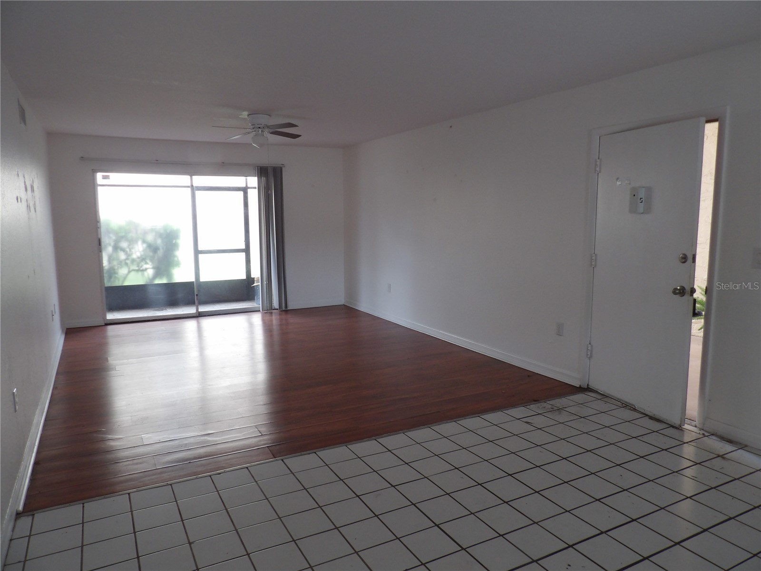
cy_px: 286
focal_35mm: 24
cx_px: 380
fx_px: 528
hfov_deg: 71.6
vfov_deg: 56.8
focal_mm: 4.3
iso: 178
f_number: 3.2
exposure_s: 1/33
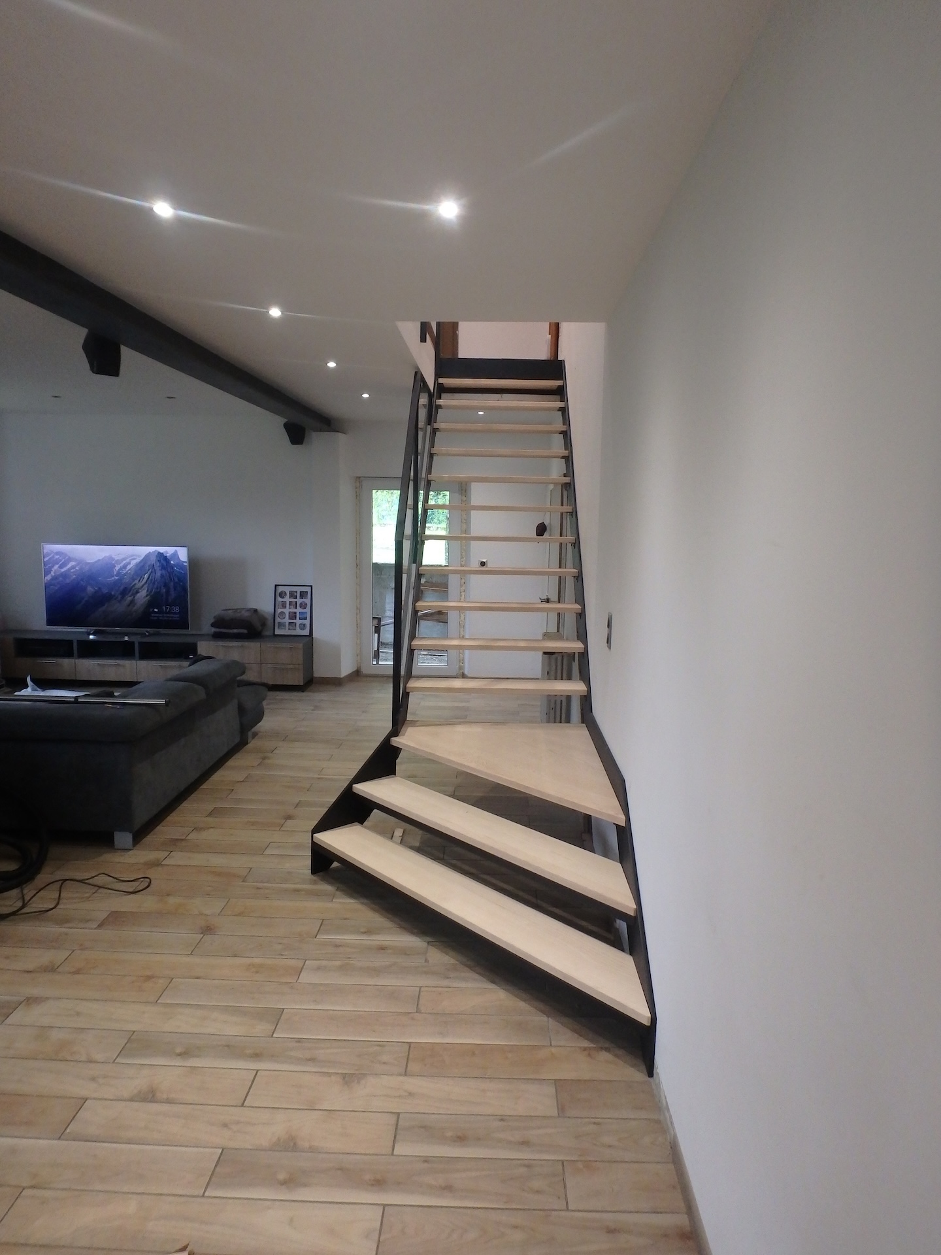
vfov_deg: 79.0
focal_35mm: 21
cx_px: 470
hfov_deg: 63.4
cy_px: 628
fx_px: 761
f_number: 3.5
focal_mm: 3.7
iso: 400
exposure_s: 1/30
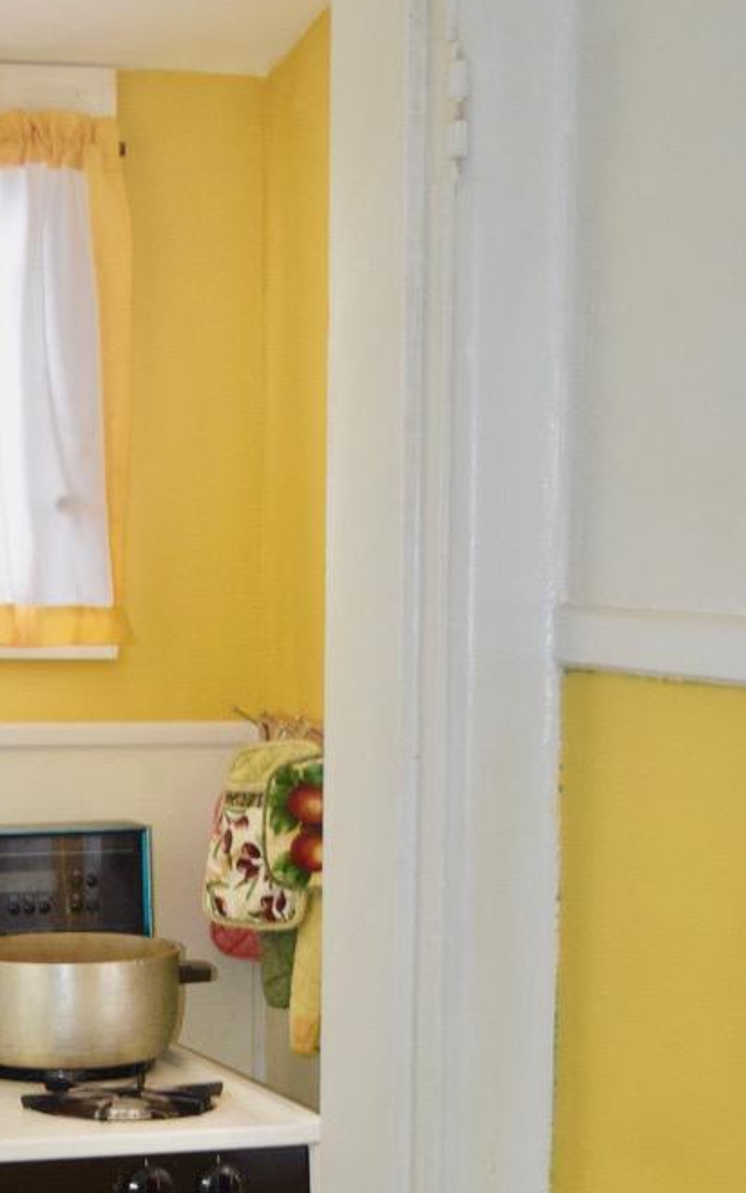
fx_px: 3128
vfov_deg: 21.3
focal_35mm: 96
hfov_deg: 13.4
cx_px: -40
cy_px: 967
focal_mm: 27
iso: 1250
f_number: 4
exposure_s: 1/60
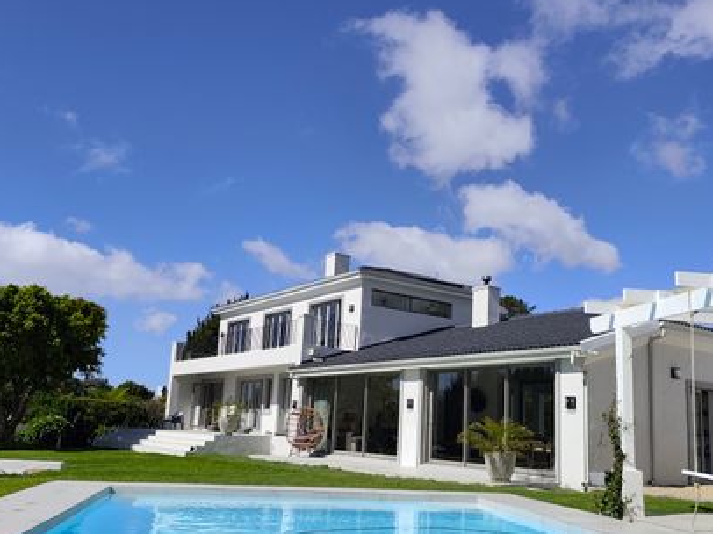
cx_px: 378
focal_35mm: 34
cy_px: 292
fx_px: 700
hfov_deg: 54.0
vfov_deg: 41.7
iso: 50
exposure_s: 1/1530
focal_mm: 6.19
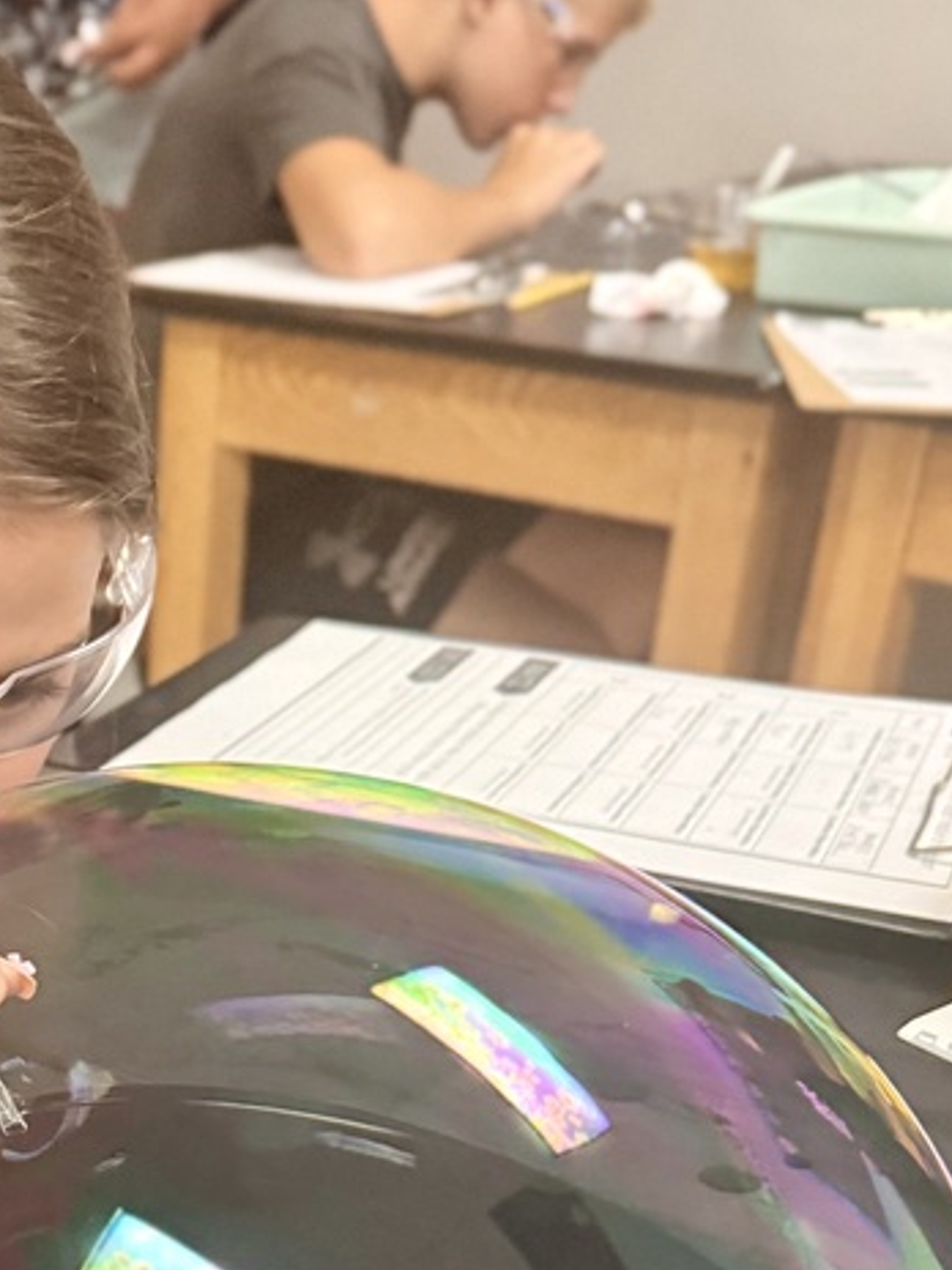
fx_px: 1943
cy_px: 1161
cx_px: -38
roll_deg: -0.3
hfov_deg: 25.9
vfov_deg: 34.1
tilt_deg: -30.7
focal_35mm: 53
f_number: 1.78
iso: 800
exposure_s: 1/40
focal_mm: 6.76
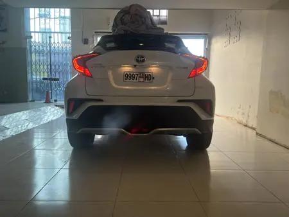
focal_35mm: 26
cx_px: 144
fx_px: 217
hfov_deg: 67.3
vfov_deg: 53.1
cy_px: 108
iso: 50
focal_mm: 5.7
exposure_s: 1/100
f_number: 1.5
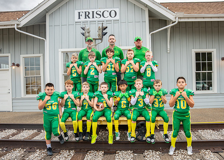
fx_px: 183
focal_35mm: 29
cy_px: 87
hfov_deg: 63.0
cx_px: 121
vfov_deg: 47.2
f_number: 4
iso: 800
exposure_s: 1/800
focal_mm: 24
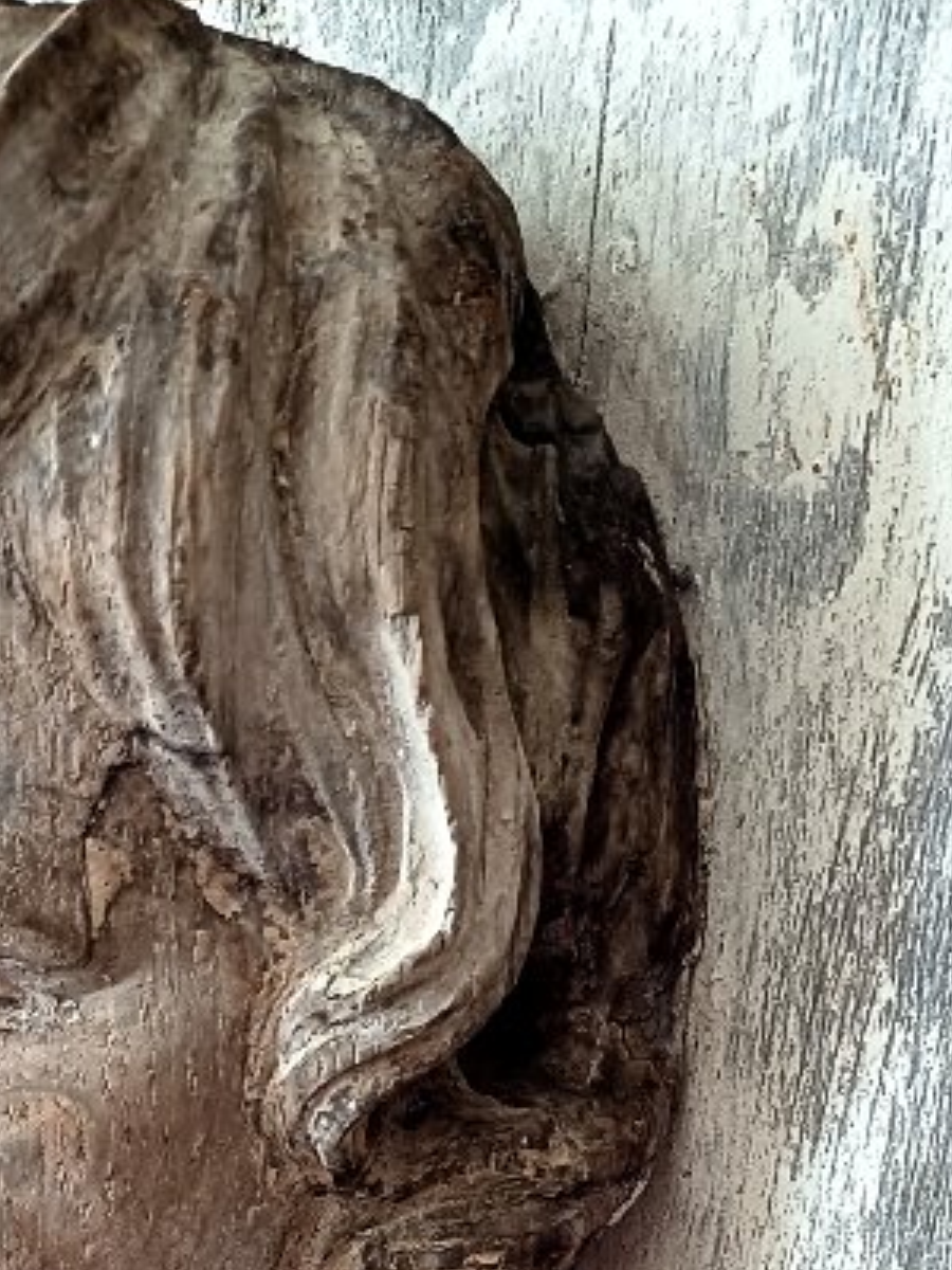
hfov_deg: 20.4
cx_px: 476
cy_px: 1514
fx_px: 2640
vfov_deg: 24.5
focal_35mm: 72
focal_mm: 5.24
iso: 1162
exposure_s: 1/20
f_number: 1.7
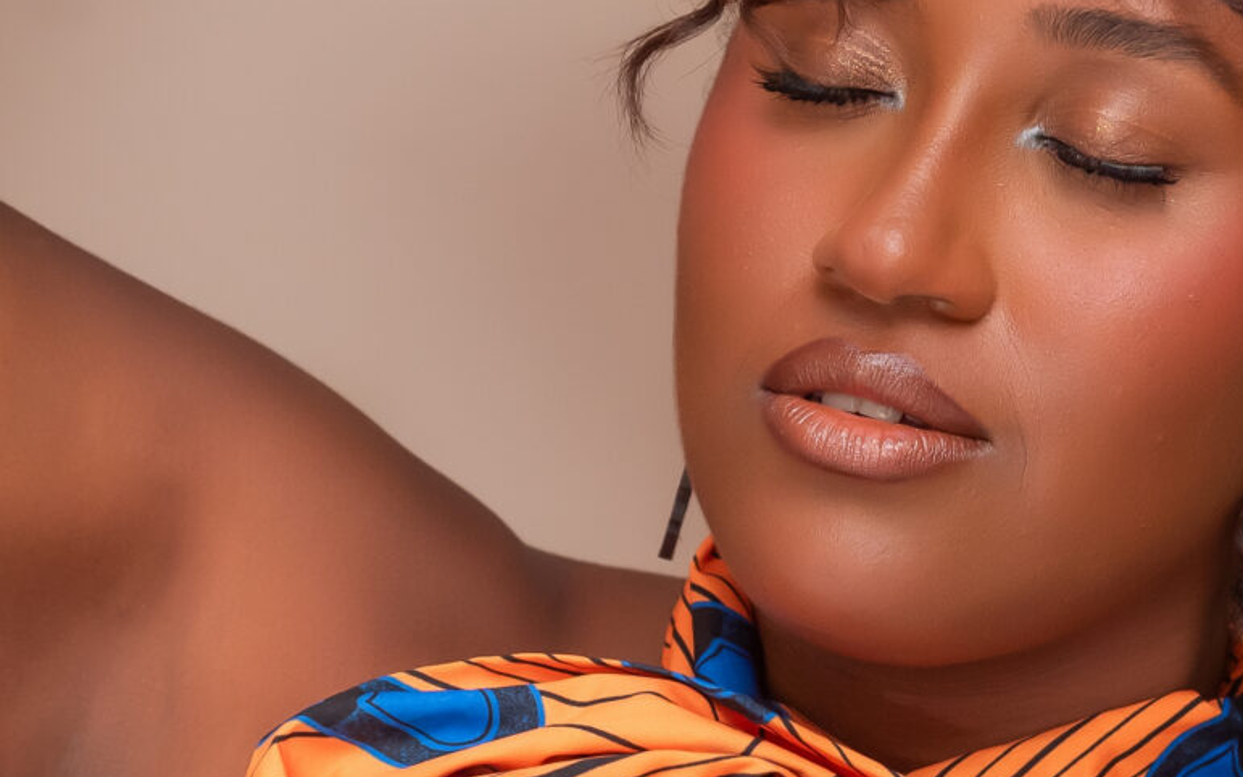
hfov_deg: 8.8
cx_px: 1070
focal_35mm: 237
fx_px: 8029
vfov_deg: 5.5
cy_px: 370
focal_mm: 70
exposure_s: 1/200
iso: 640
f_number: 4.5
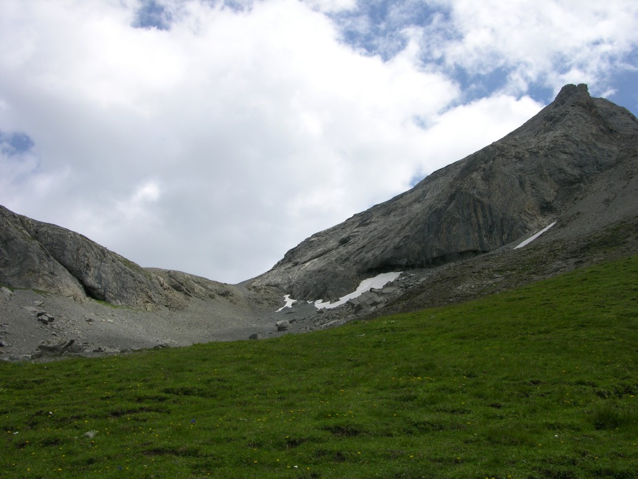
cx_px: 319
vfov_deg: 40.7
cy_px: 240
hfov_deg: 52.6
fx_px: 645
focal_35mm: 35
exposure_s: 1/190
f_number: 8
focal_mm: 8.9
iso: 50
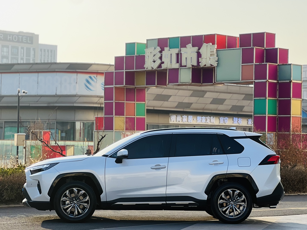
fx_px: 683
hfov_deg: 25.3
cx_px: 154
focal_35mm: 77
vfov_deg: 19.1
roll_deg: -0.6
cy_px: 115
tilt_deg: +3.0
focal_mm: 9
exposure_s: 1/217
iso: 32
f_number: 2.8
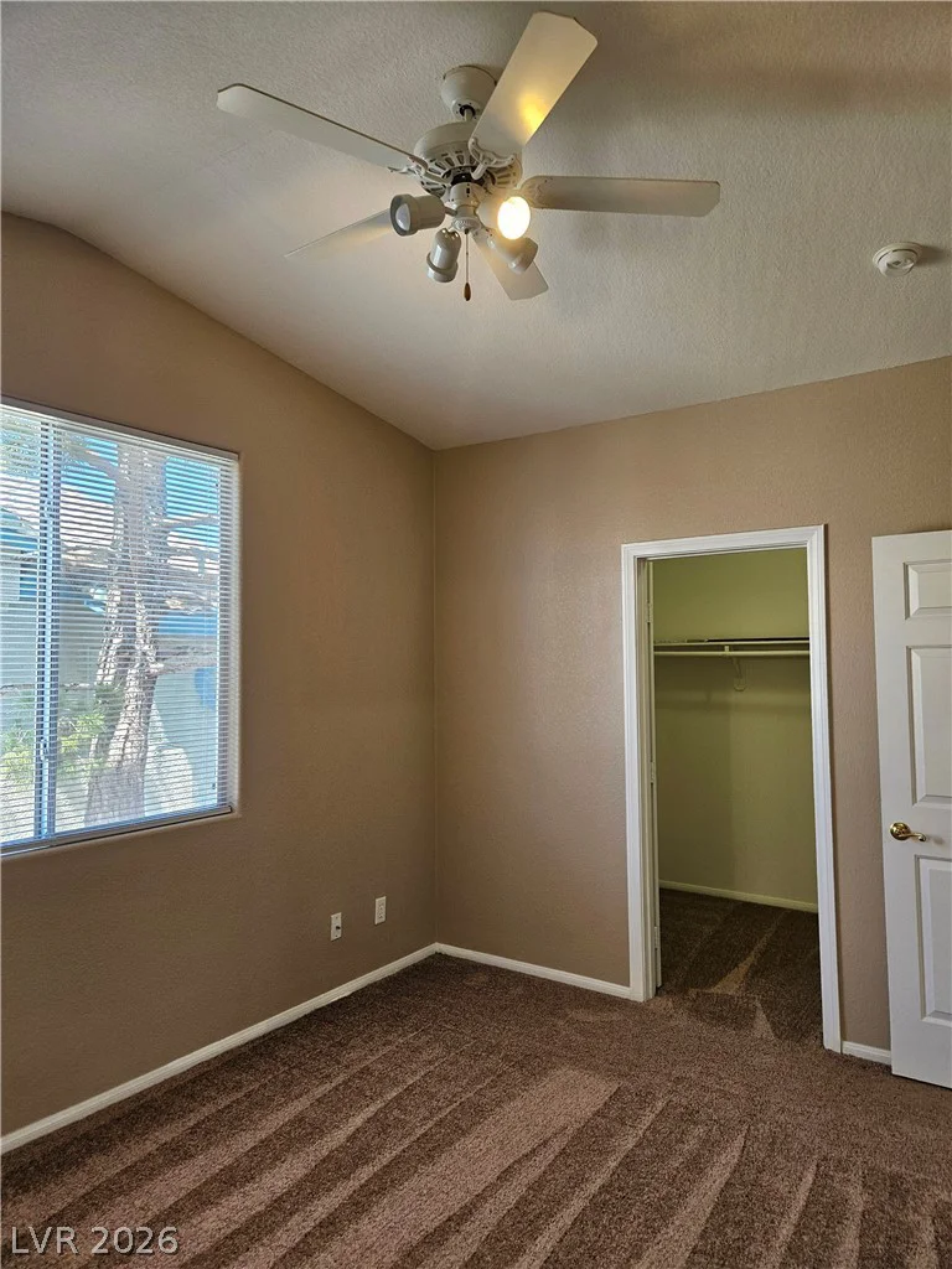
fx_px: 843
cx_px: 476
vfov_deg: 73.9
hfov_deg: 58.9
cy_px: 634
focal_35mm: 23
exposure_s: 1/120
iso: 100
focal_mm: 5.4
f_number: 1.8
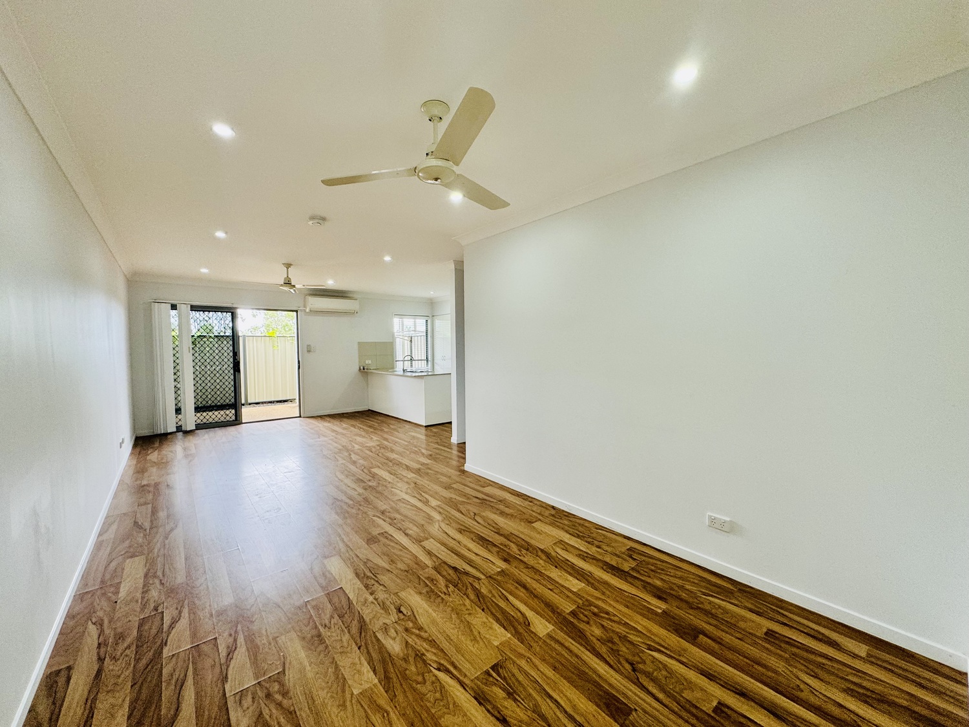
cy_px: 364
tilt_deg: -2.2
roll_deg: +1.5
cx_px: 484
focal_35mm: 14
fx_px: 392
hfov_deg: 102.1
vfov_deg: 85.7
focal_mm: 2.22
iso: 100
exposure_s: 1/100
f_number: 2.2
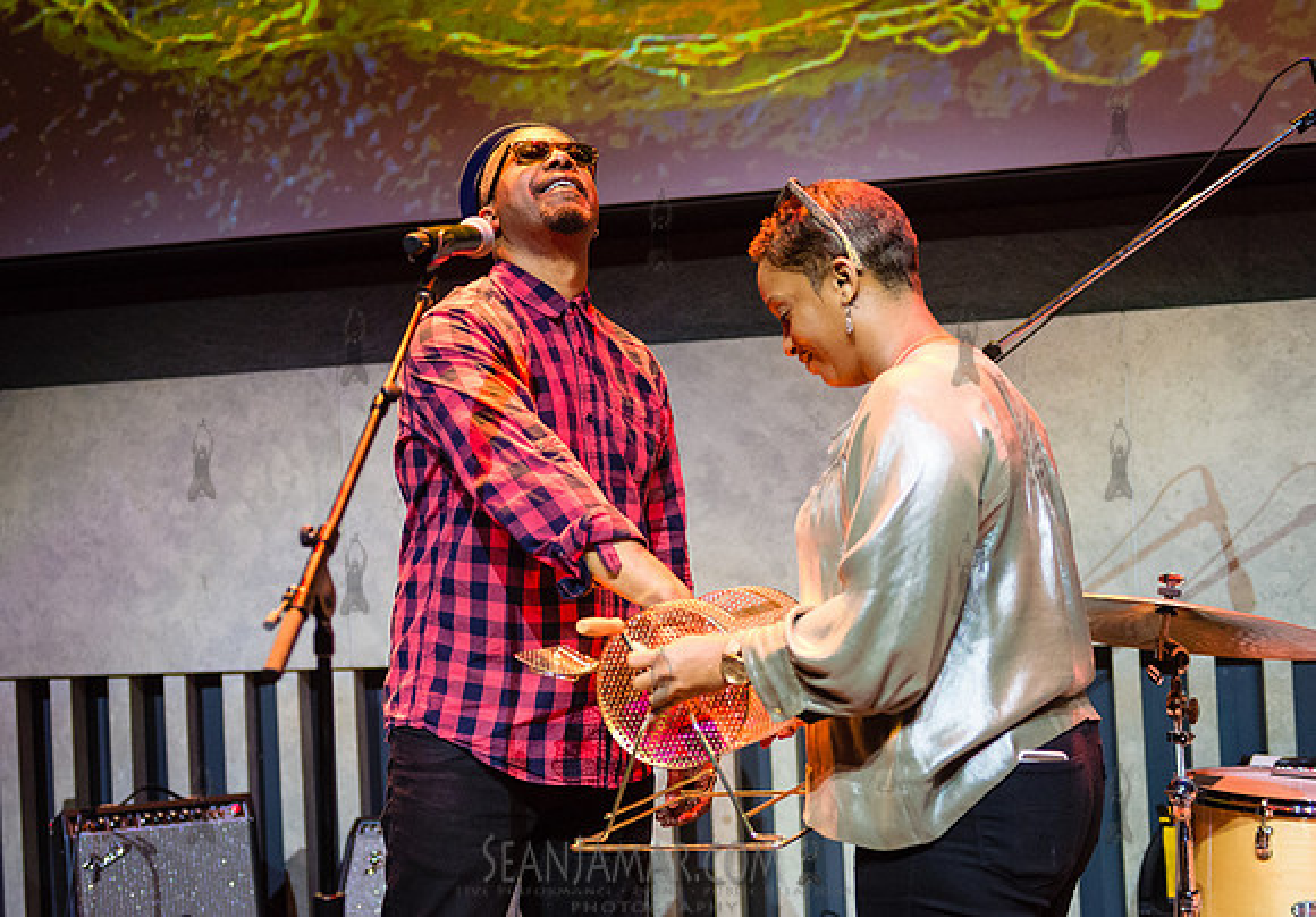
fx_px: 2019
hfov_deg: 36.1
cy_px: 475
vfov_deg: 25.6
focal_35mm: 54
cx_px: 594
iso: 4000
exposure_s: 1/500
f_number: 2.8
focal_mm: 48
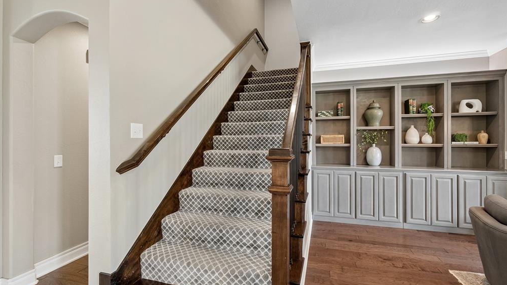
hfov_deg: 99.4
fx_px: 215
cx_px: 256
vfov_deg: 67.0
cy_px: 147
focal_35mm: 16
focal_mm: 10
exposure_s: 1/10
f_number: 6.3
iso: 200
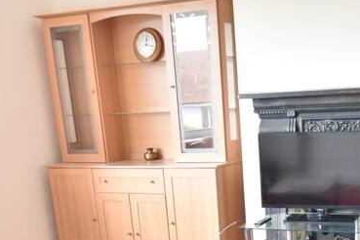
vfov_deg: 19.9
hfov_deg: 31.9
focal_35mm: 62
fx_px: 624
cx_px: 247
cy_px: 315
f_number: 4
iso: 500
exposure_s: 1/40
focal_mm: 15
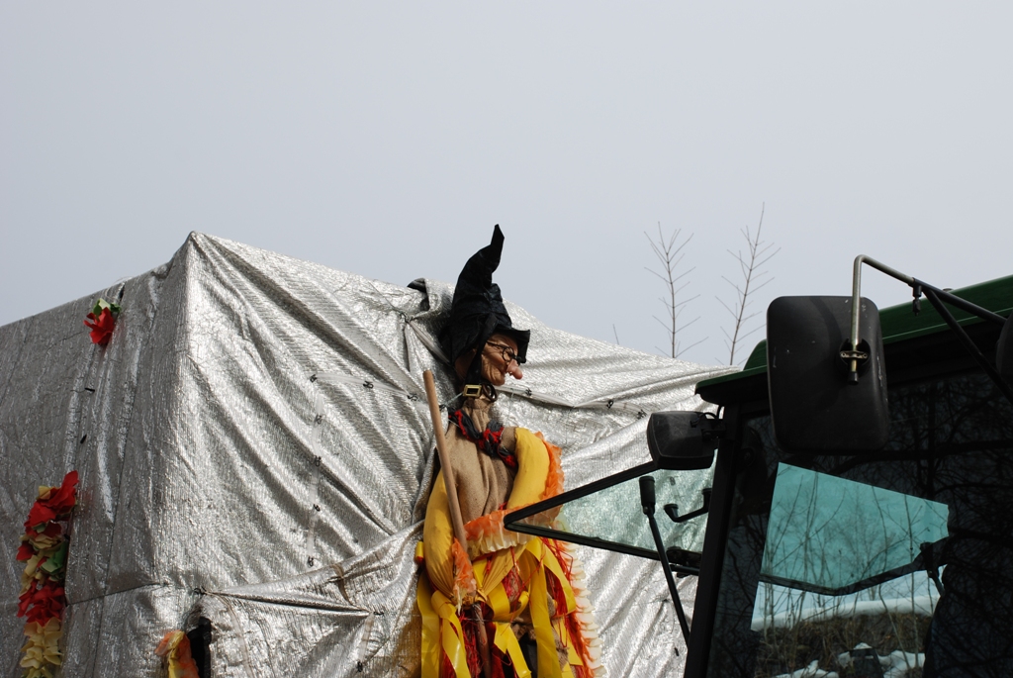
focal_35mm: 72
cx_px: 506
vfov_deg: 19.0
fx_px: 2028
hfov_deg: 28.0
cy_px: 339
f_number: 8
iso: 100
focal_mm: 48
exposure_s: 1/250
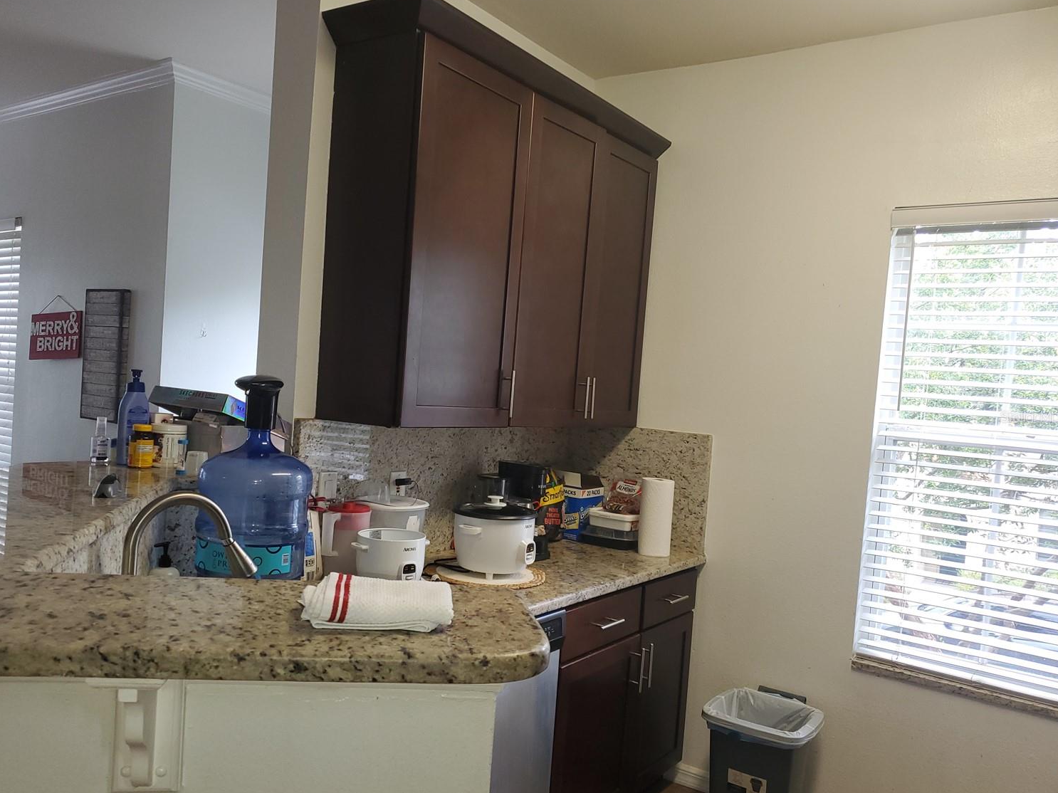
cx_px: 498
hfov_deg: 63.4
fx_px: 856
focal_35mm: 28
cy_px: 416
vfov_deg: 49.7
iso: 80
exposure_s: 1/60
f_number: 1.5
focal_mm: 4.3
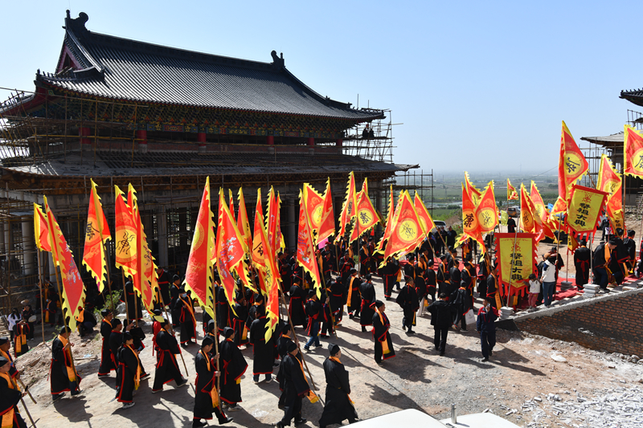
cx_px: 322
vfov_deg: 49.5
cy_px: 214
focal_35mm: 26
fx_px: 464
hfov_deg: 69.4
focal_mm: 26
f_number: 10
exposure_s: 1/400
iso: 200
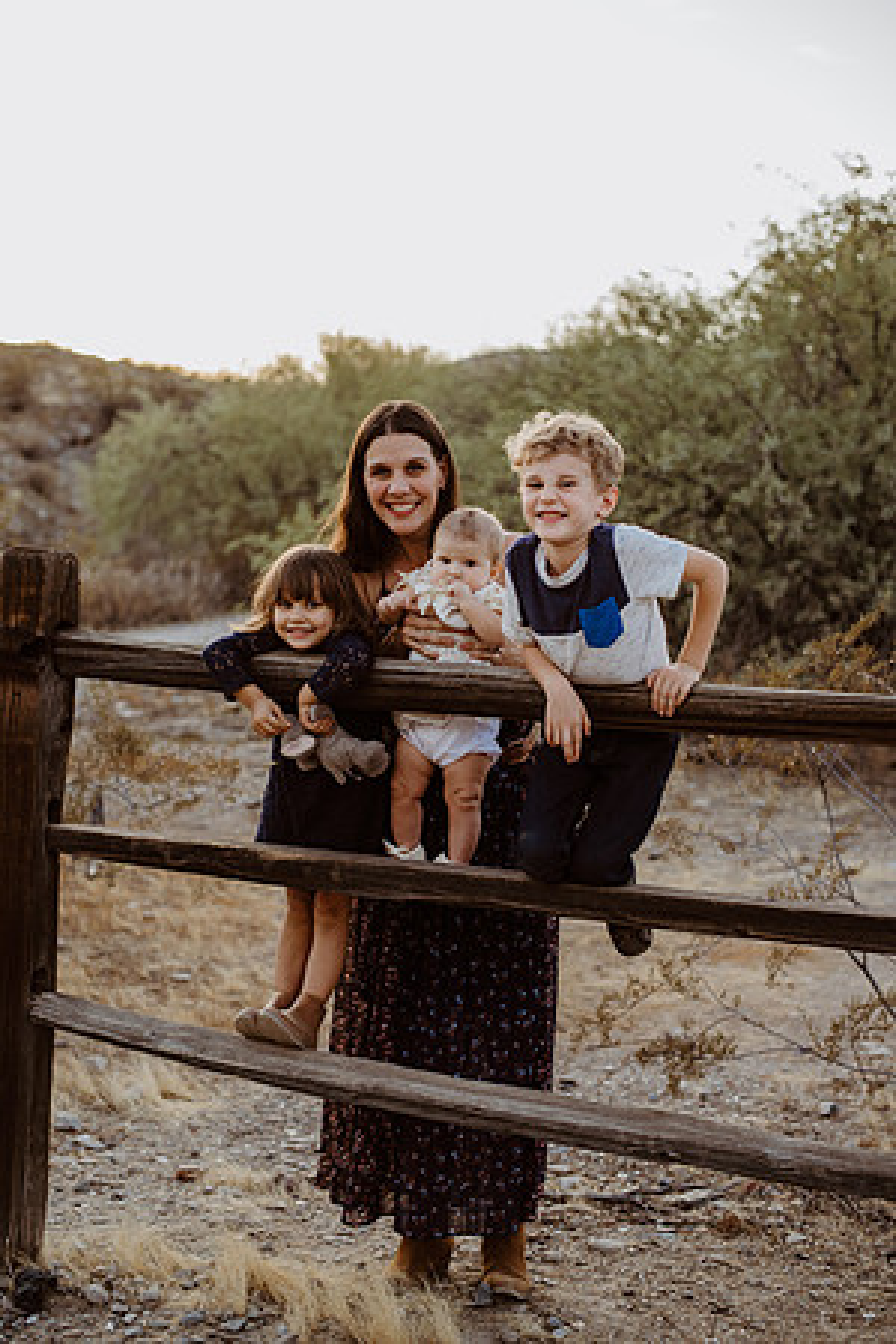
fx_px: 1867
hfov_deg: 27.0
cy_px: 672
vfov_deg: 39.6
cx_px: 448
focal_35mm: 50
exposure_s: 1/400
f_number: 2.8
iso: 200
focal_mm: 50
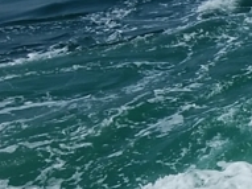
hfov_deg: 17.2
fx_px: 669
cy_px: 122
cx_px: 462
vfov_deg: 16.0
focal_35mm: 92
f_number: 2
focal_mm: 3
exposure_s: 1/3484
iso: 32
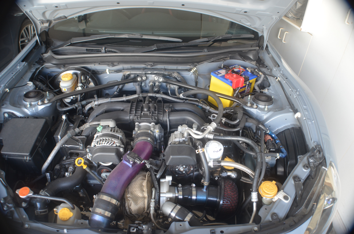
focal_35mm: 30
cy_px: 117
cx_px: 177
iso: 450
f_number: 4
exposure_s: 1/60
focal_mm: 20
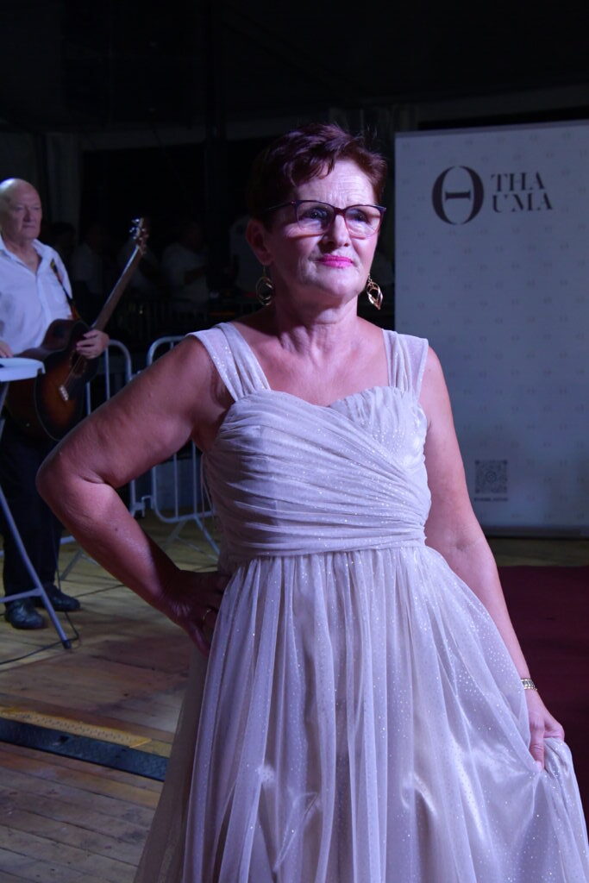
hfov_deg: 19.7
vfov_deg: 29.2
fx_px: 1693
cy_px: 442
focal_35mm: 69
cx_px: 294
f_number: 7.1
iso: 4000
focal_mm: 46
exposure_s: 1/200
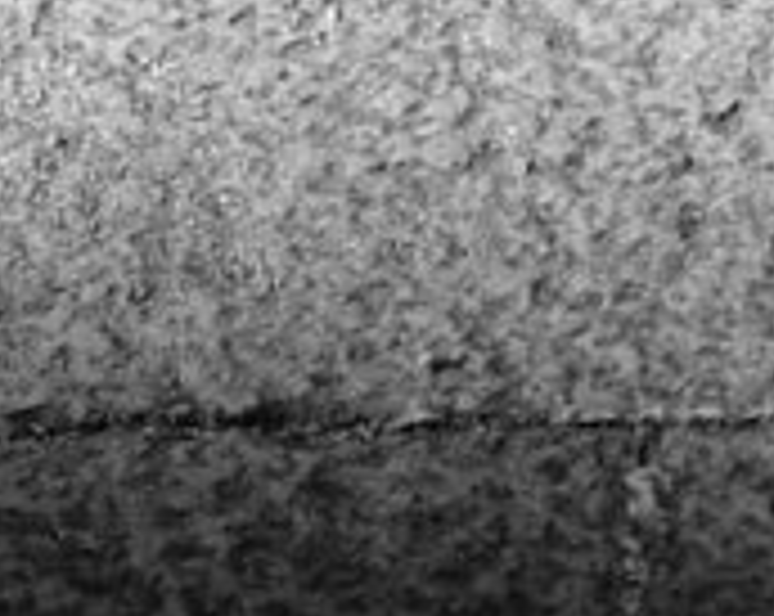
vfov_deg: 3.4
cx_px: 932
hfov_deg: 4.3
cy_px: -1070
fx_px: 10199
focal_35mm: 446
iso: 200
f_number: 5.6
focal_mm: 34.3
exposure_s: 1/500
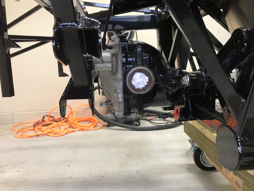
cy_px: 96
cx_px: 127
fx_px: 205
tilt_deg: -11.4
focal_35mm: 28
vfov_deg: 49.7
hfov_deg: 63.4
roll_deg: +1.4
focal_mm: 3.99
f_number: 1.8
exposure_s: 1/20
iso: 40
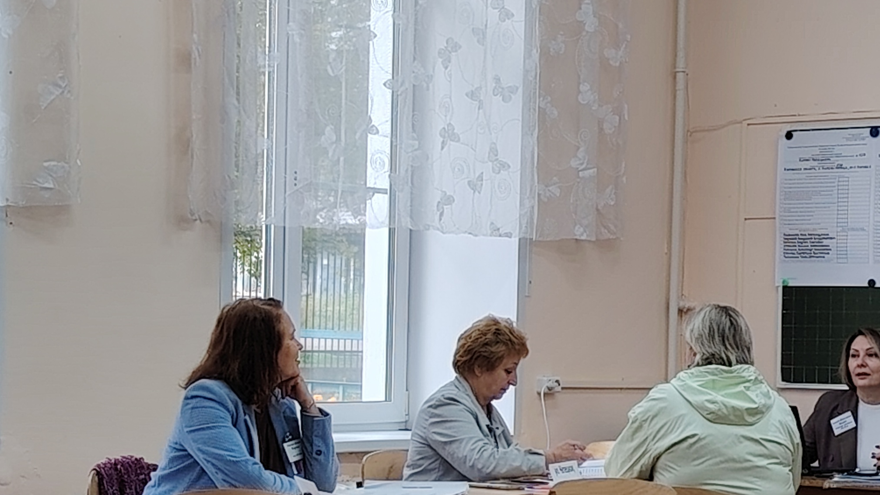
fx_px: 2427
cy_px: 337
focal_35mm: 104
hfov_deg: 20.6
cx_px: 468
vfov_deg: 11.6
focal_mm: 5.25
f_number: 1.75
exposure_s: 1/50
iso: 157
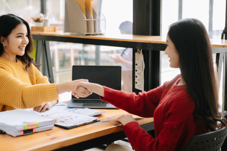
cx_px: 97
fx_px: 435
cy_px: 71
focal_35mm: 69
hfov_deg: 29.2
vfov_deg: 19.7
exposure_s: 1/125
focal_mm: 58
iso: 400
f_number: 2.8
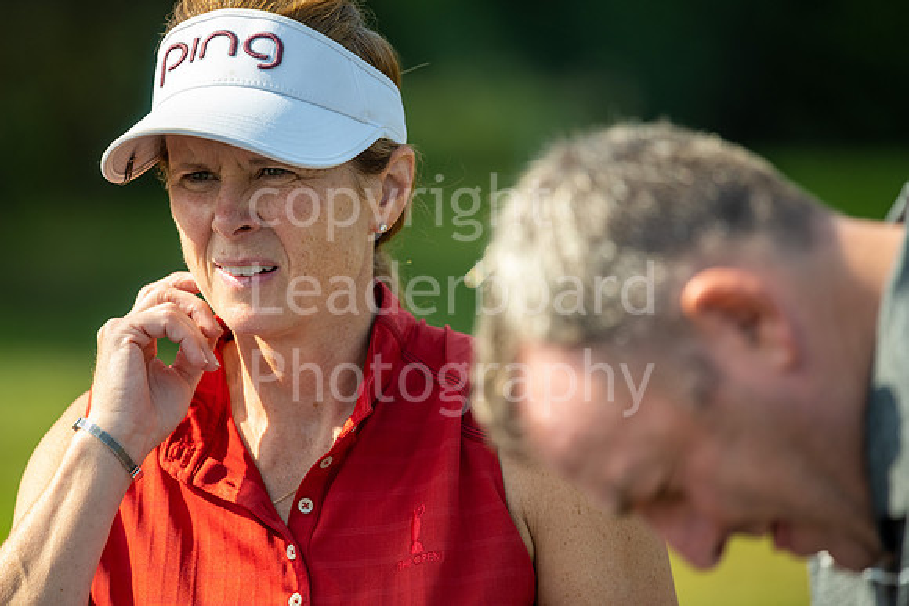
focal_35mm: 300
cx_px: 454
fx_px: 7576
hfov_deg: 6.9
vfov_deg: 4.6
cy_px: 303
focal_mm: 300
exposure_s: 1/640
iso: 160
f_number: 4
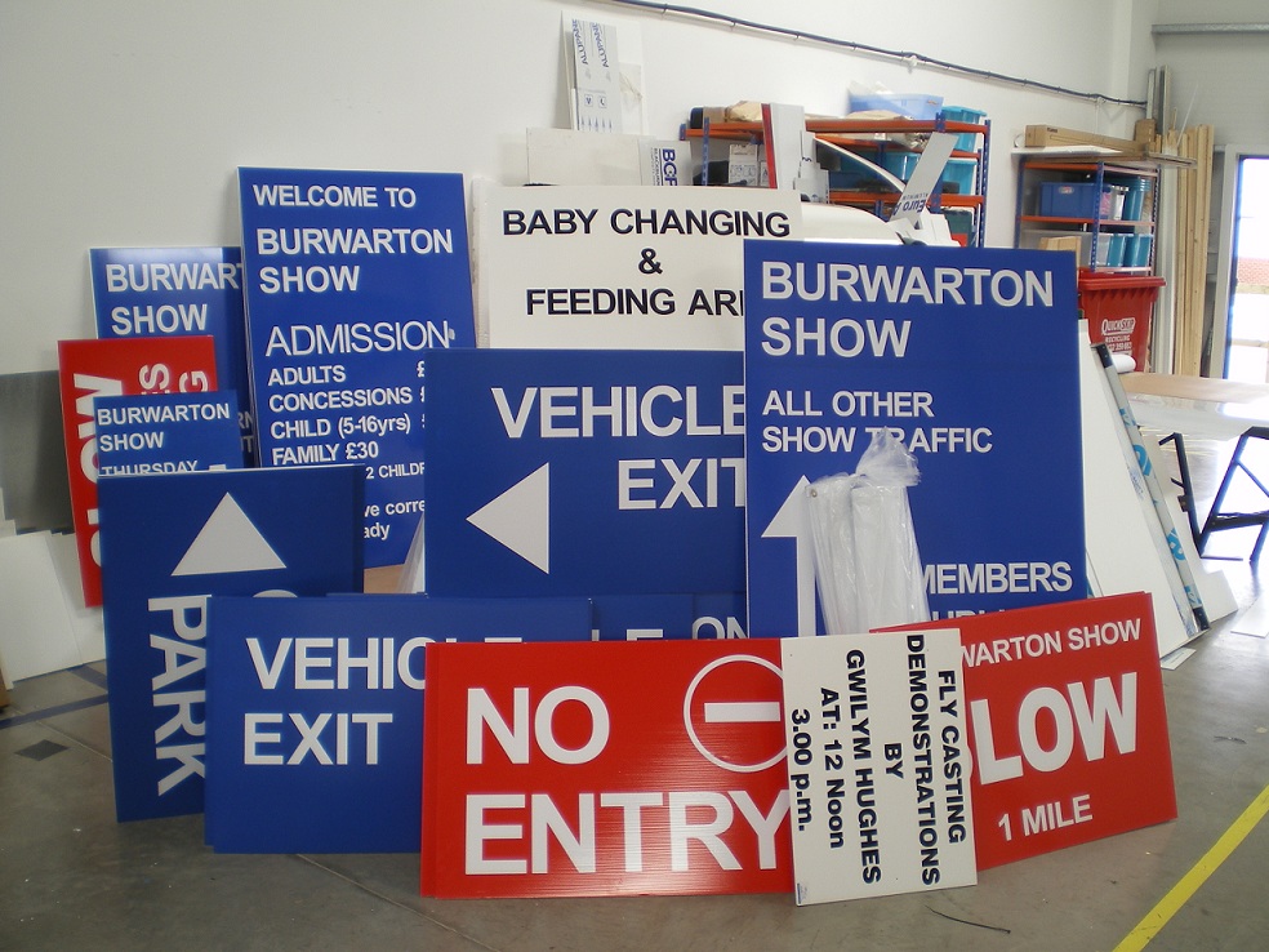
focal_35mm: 38
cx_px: 634
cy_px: 476
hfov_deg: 49.0
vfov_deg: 37.7
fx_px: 1393
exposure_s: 1/30
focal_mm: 6.3
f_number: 3.1
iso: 64
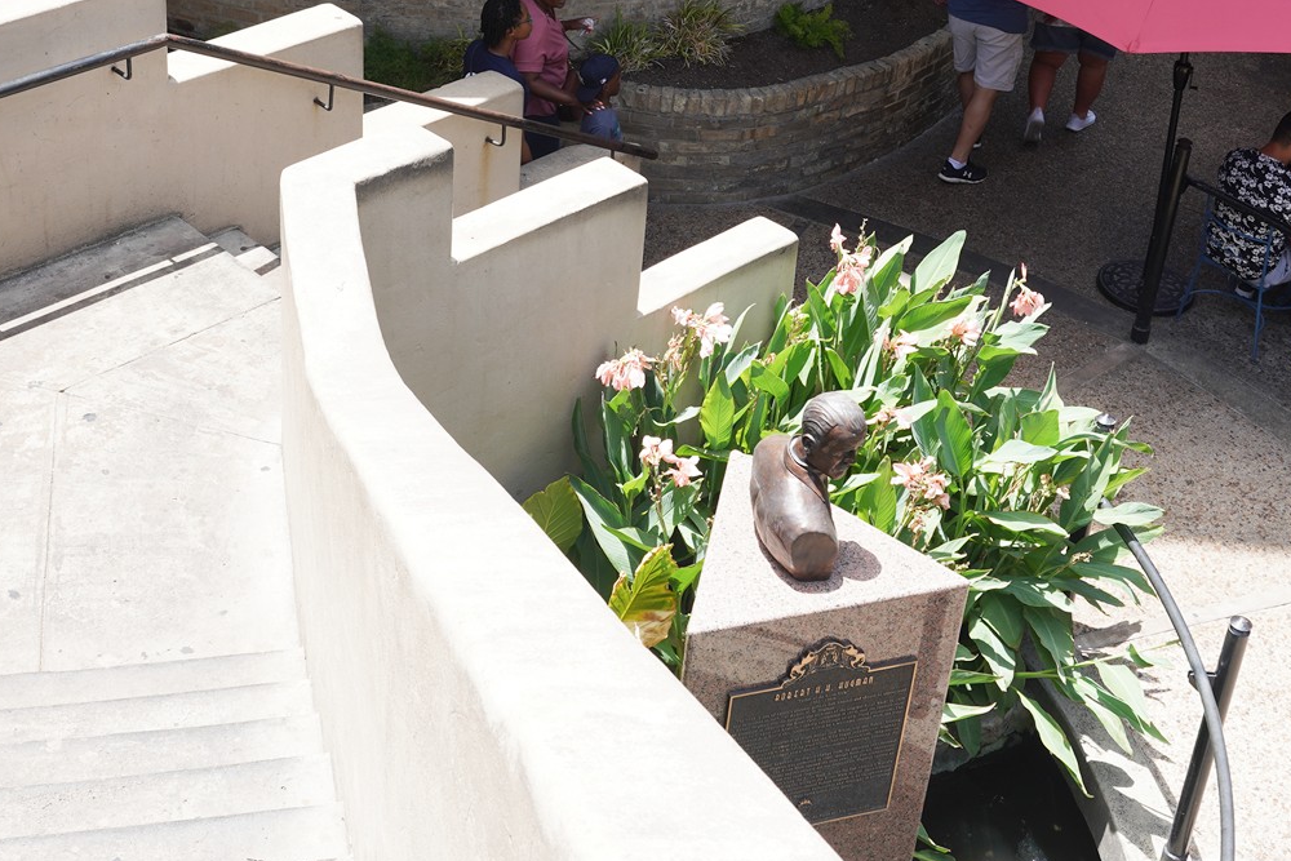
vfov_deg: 23.0
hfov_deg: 34.5
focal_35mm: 58
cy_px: 157
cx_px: 591
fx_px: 2080
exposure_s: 1/100
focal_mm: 29
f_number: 9
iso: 160
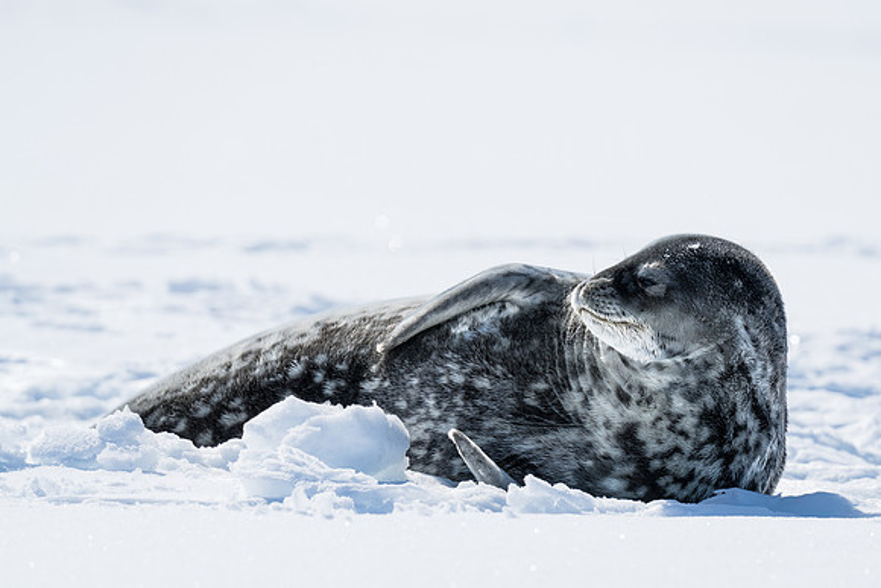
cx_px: 480
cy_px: 268
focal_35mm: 654
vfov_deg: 2.1
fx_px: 16003
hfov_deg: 3.2
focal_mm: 600
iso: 400
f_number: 9
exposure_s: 1/2000
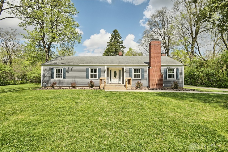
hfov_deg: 100.4
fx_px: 95
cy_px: 76
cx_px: 114
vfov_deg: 77.3
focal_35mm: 15
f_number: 8
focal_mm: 10
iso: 100
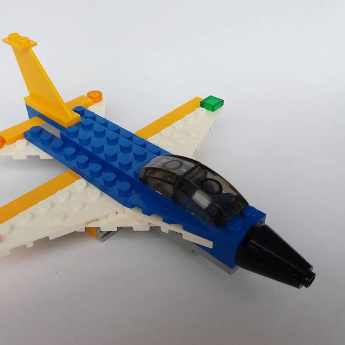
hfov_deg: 46.7
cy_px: 178
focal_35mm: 35
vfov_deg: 47.2
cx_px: 125
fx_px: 395
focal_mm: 3.7
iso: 64
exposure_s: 1/195
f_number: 1.9
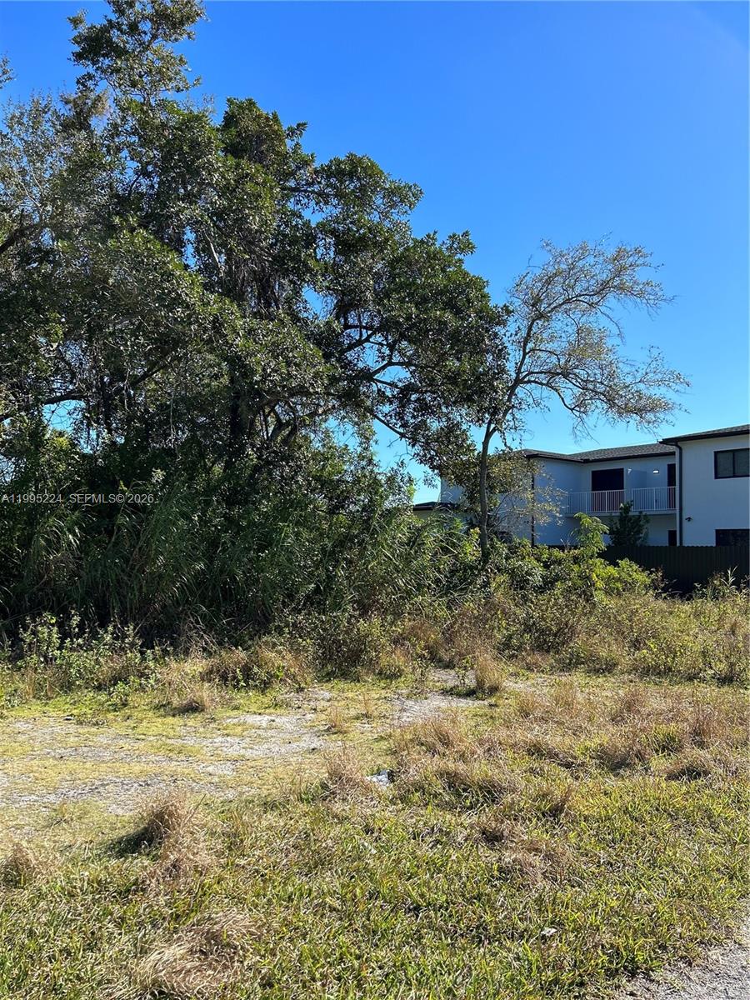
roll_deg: -0.3
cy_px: 500
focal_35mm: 26
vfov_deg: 67.3
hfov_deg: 53.1
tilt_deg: +2.8
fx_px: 751
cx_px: 375
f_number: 1.5
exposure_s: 1/2695
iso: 50
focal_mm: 5.7
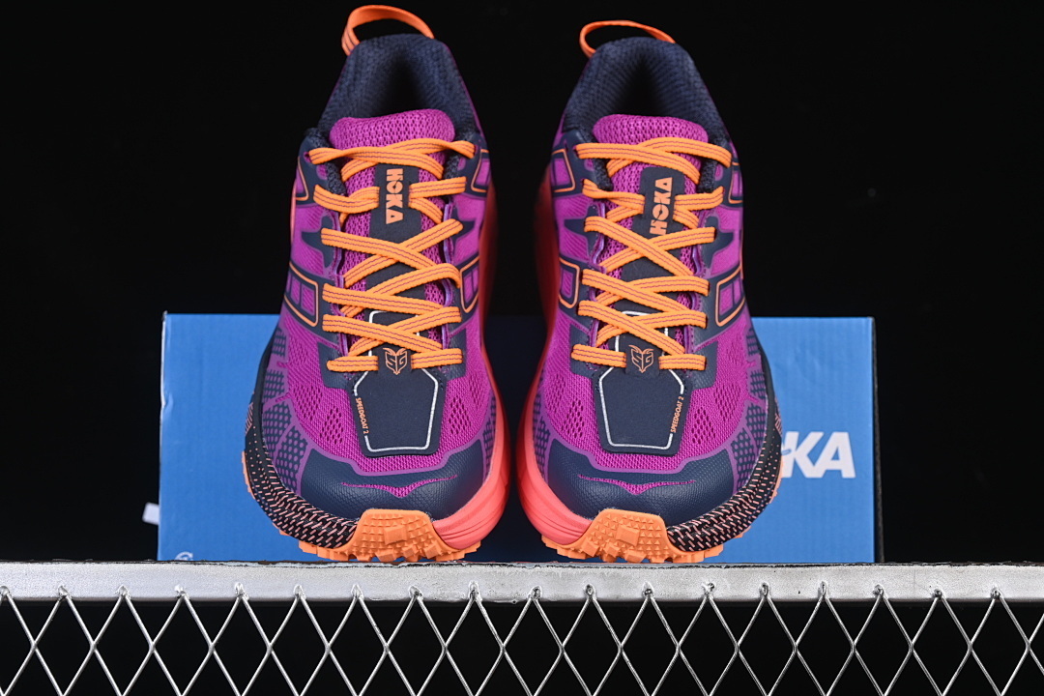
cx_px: 522
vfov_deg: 18.2
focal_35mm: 75
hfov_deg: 27.0
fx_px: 2175
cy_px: 348
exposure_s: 1/80
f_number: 7.1
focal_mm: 50
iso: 160
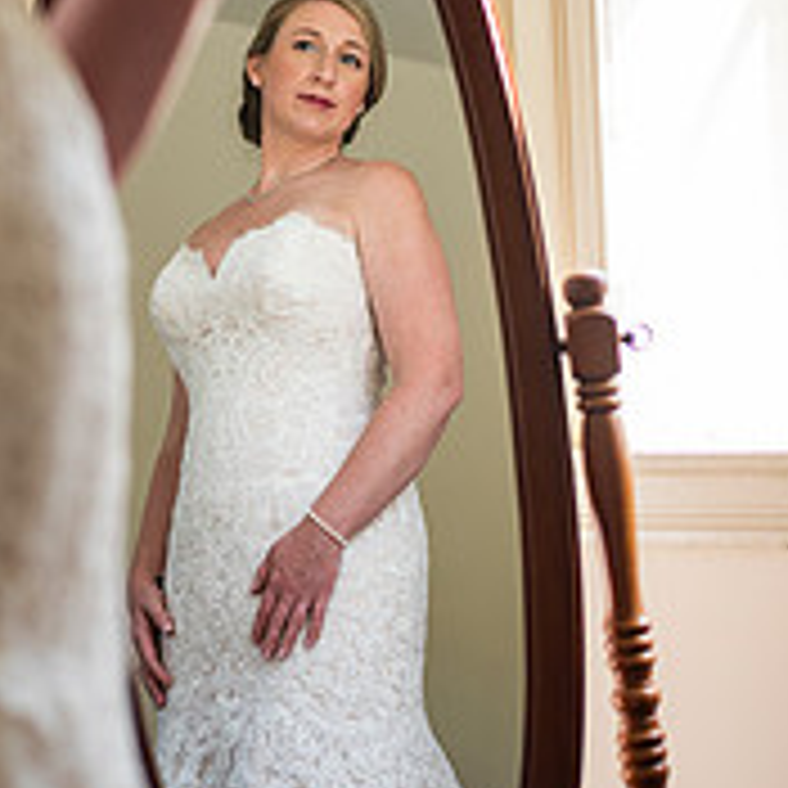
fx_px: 2807
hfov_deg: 15.9
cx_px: 203
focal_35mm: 109
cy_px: 32
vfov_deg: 15.7
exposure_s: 1/1000
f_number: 2.2
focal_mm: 50
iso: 640
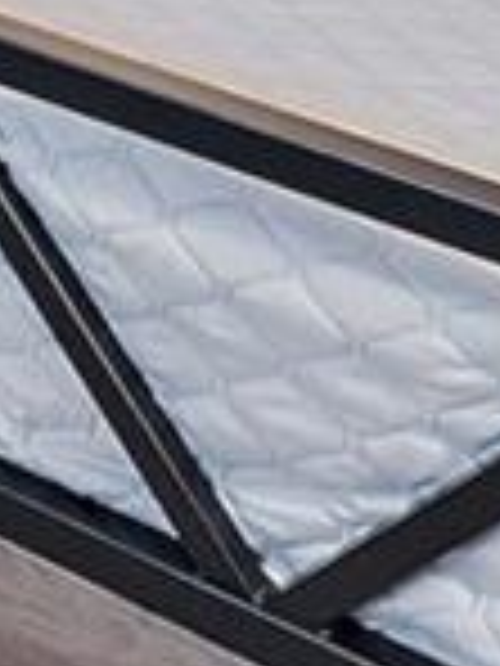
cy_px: -1112
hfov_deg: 10.4
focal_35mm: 125
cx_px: -667
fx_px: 2407
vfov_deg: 11.7
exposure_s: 1/2.5
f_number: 8
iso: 200
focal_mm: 12
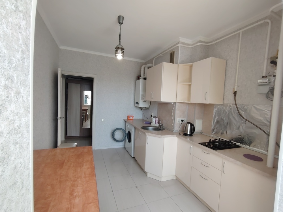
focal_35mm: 17
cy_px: 106
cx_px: 142
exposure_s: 1/132
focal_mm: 1.42
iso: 100
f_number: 2.2
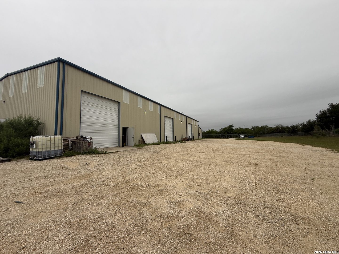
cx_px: 170
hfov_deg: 102.1
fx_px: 137
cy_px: 127
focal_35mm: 14
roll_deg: +2.0
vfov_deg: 85.7
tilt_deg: +5.0
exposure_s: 1/173
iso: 50
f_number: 2.2
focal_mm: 2.22
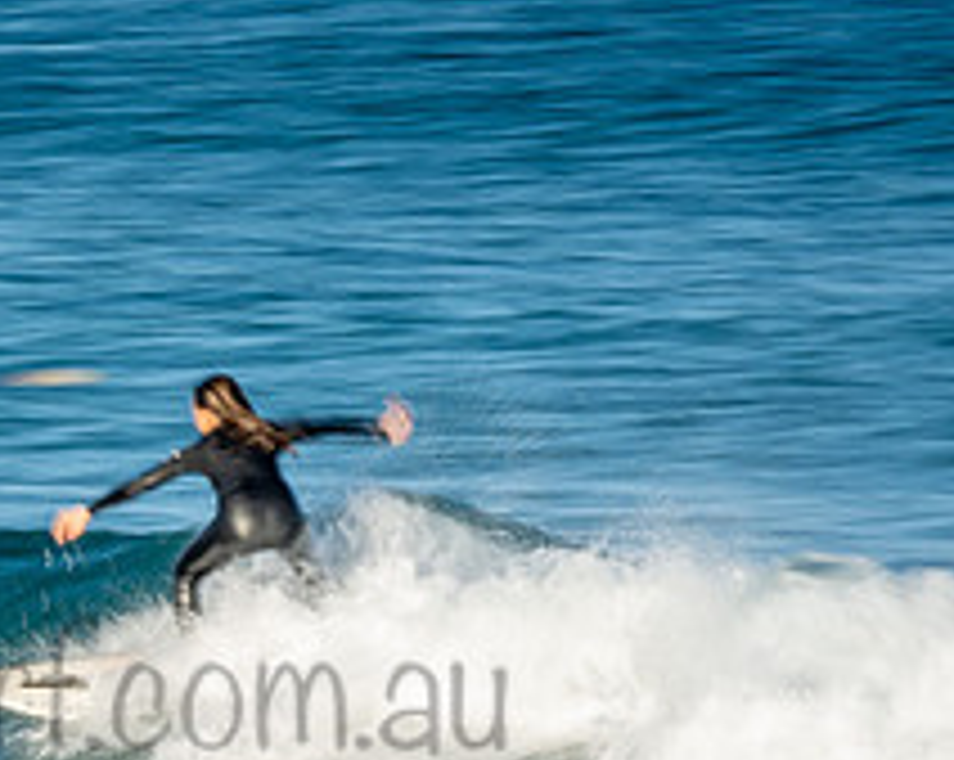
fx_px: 43478
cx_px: 32
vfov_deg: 1.0
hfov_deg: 1.3
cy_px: 645
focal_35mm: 1542
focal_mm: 400
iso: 100
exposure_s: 1/20
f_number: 25
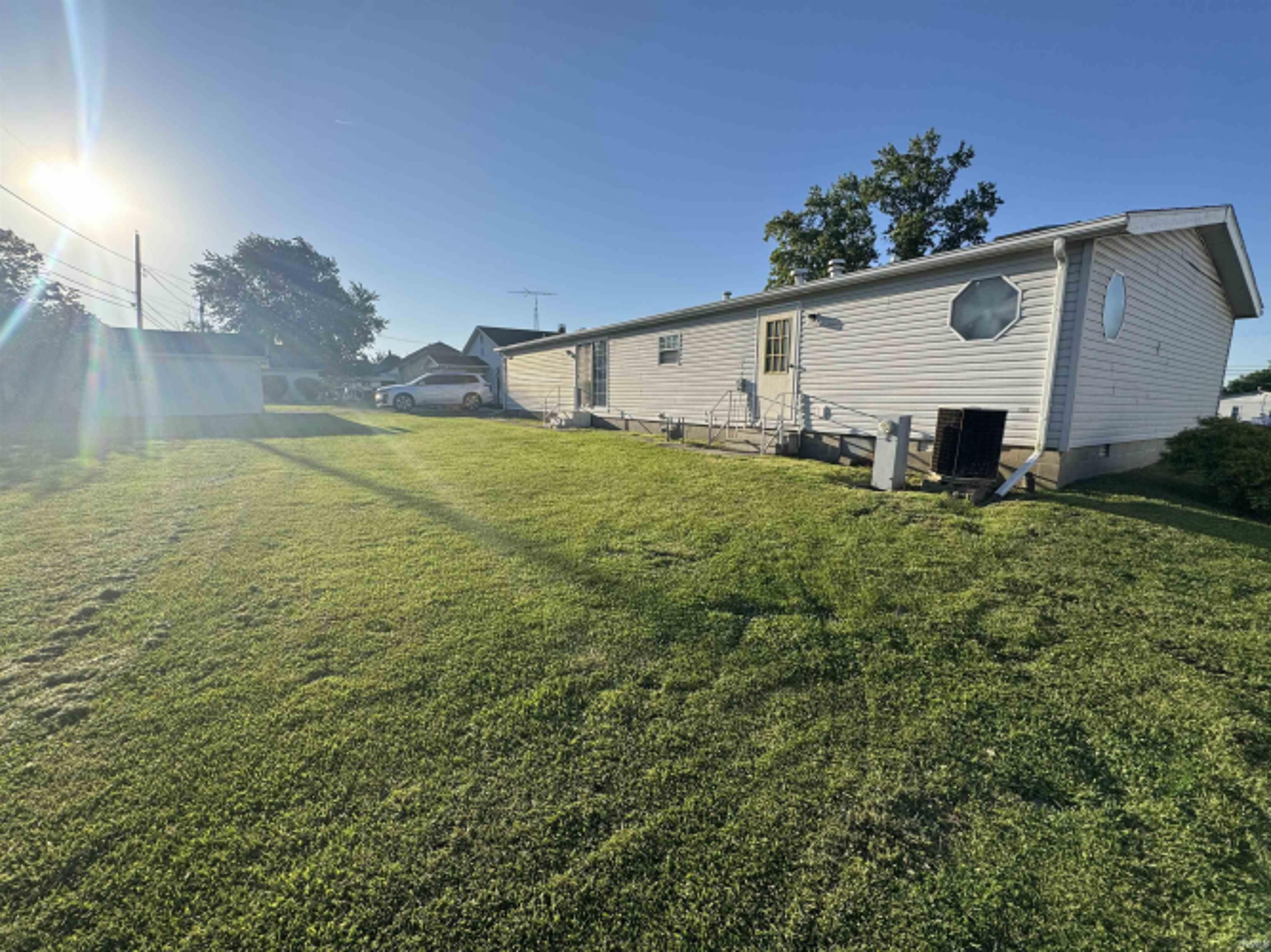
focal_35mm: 14
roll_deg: -0.5
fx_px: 514
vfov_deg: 85.7
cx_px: 636
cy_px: 476
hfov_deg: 102.1
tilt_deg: -8.9
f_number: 2.2
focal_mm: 2.22
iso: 50
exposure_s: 1/1370
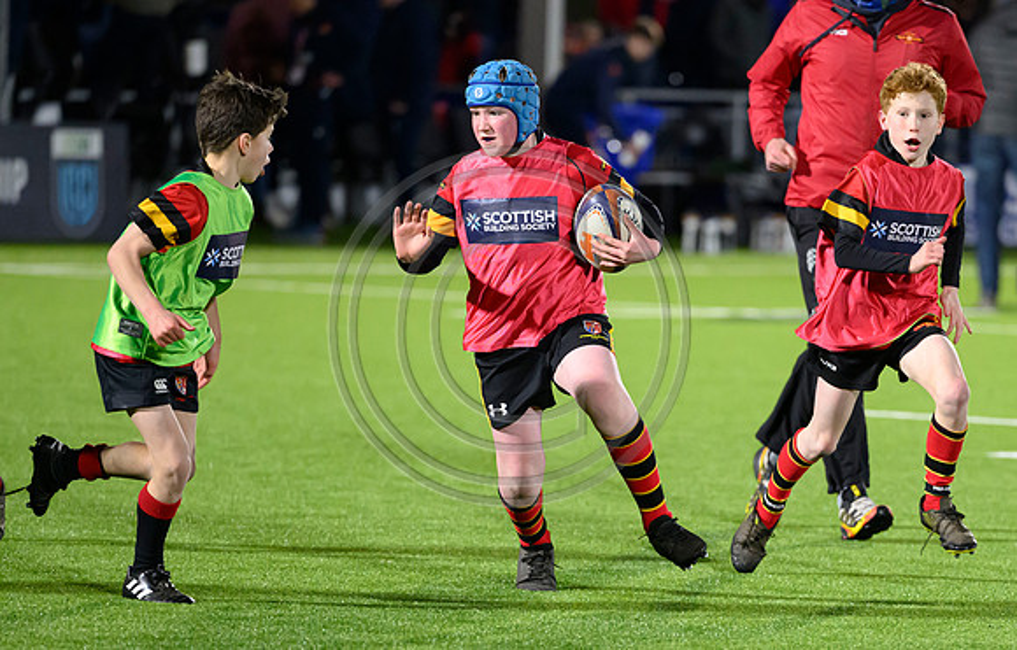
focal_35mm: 335
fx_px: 9351
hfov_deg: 6.2
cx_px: 660
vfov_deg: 4.0
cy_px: 473
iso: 6400
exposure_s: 1/1000
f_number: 3.2
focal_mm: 200
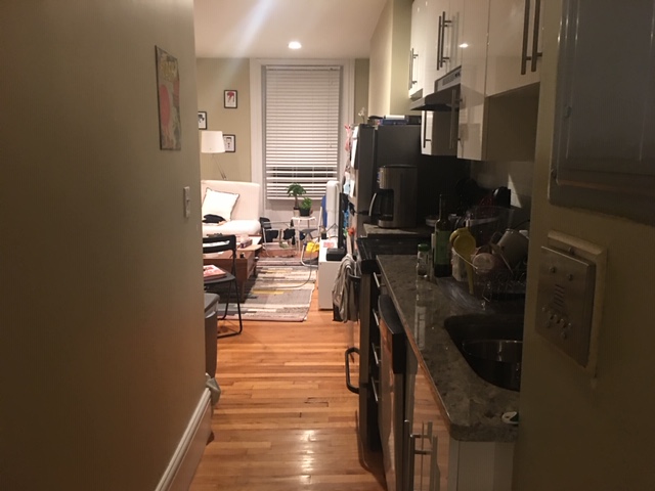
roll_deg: -0.6
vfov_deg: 48.2
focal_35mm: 29
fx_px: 549
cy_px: 246
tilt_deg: -10.4
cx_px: 328
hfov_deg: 61.7
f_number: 2.2
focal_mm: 4.15
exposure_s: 1/4
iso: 64
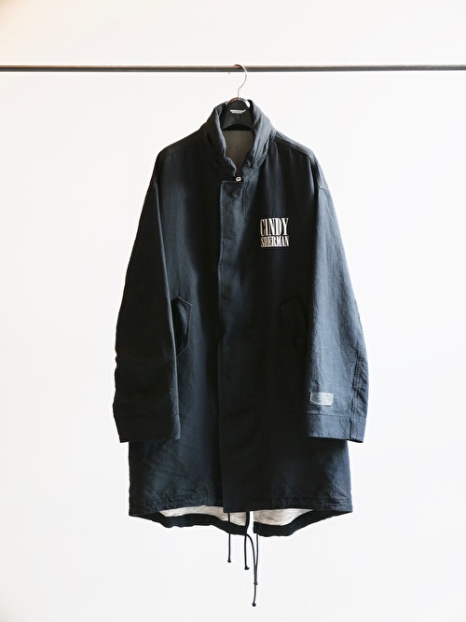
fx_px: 1347
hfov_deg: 19.6
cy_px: 311
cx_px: 233
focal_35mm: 75
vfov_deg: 26.0
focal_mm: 34
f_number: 2.8
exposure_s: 1/125
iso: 400
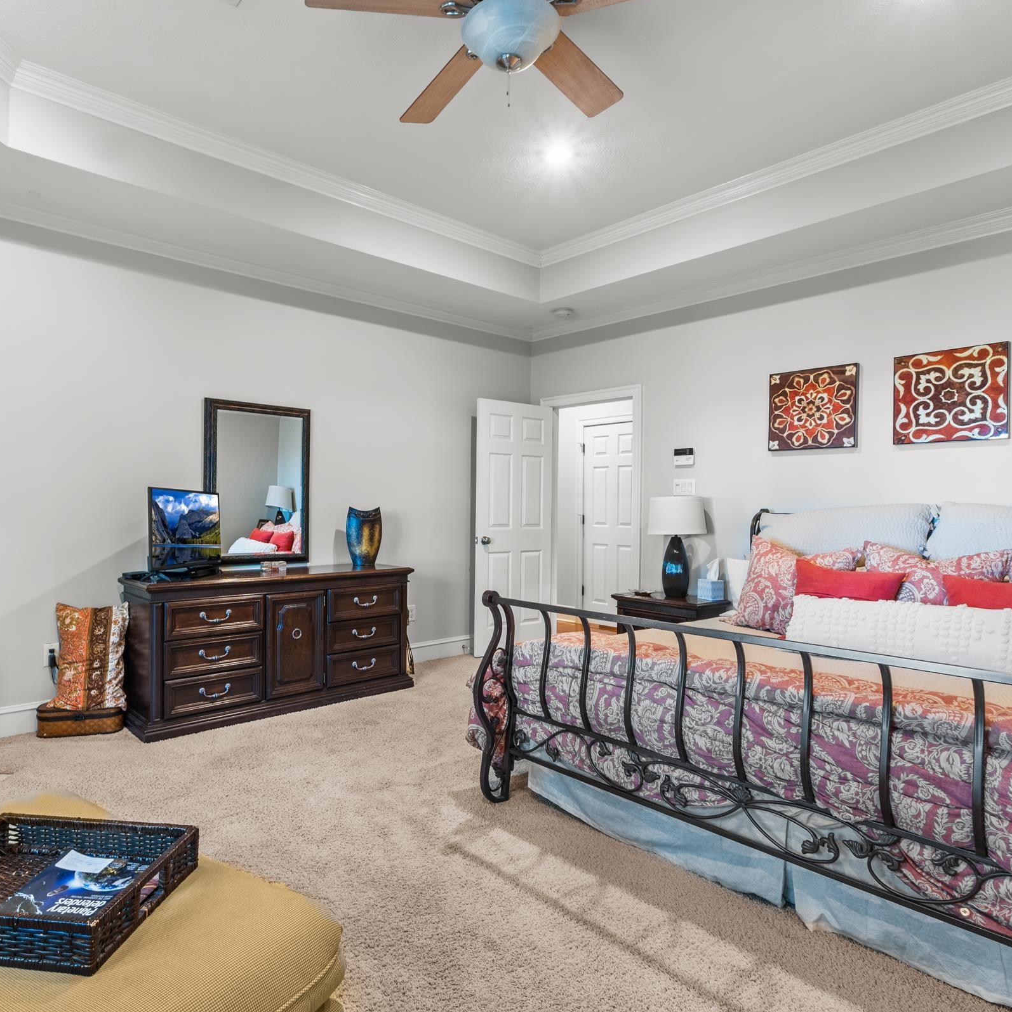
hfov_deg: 74.1
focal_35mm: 20
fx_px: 662
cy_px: 504
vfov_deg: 74.8
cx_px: 408
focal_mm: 10
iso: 320
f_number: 8
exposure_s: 1.6
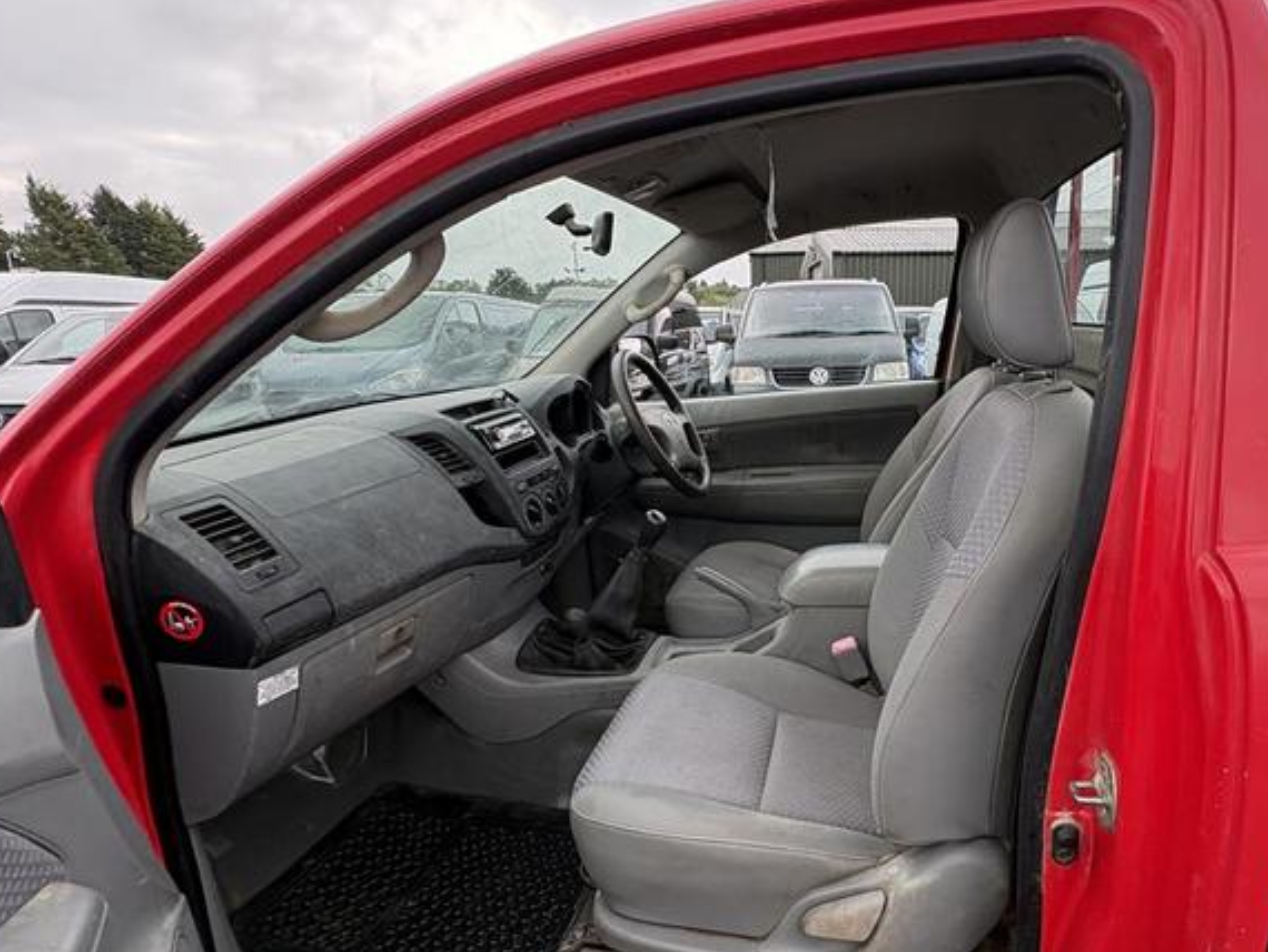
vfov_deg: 60.8
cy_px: 549
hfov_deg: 75.1
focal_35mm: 22
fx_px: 806
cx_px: 787
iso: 50
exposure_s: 1/110
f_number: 2.2
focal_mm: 2.22
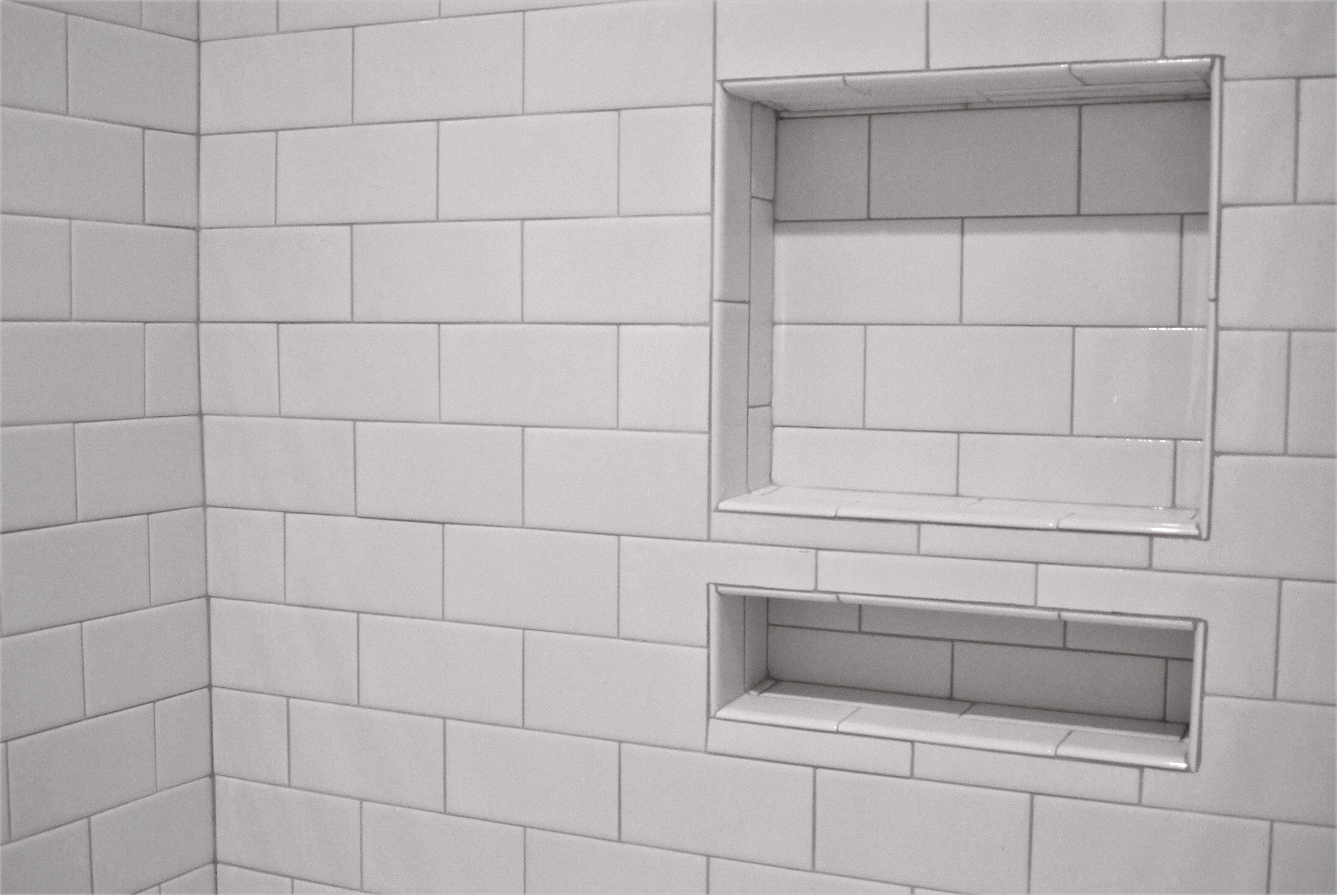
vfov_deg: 32.0
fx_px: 1562
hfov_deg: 46.4
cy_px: 448
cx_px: 668
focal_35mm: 42
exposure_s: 1/80
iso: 400
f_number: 4.5
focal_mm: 28
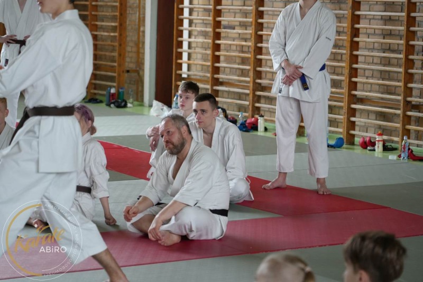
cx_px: 212
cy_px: 141
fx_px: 1233
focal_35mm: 105
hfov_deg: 19.5
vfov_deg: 13.0
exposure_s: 1/160
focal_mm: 105
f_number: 4
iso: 2500
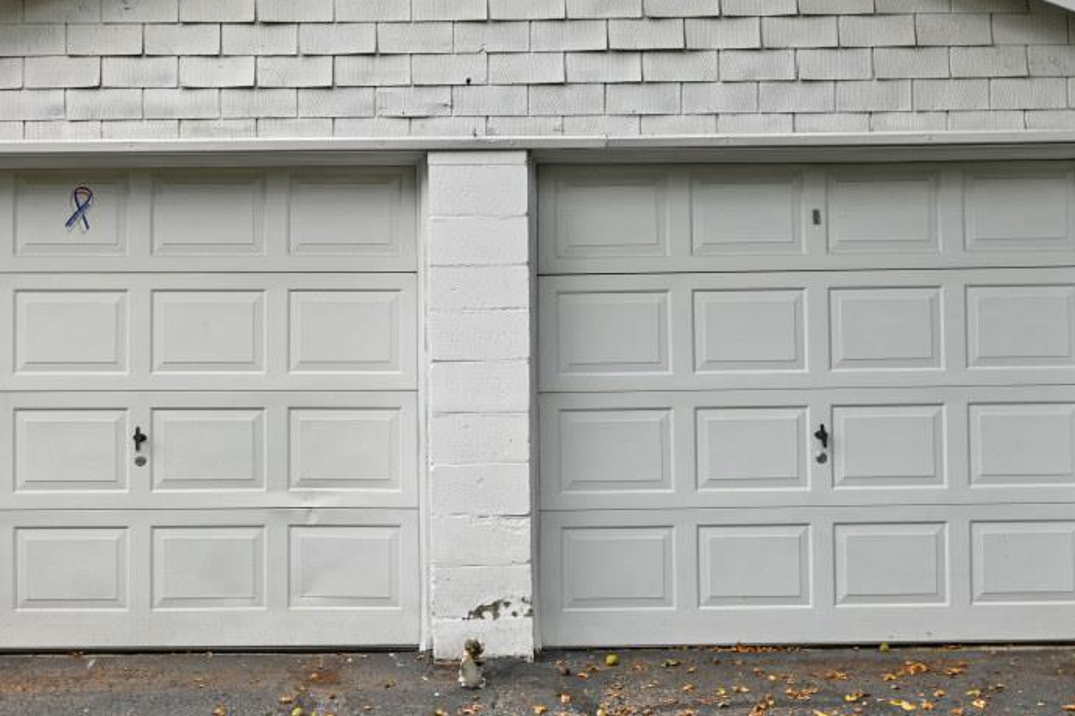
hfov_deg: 50.4
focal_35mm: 38
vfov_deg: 34.7
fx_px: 1137
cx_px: 459
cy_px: 250
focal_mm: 17.5
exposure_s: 1/250
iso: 125
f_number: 5.6
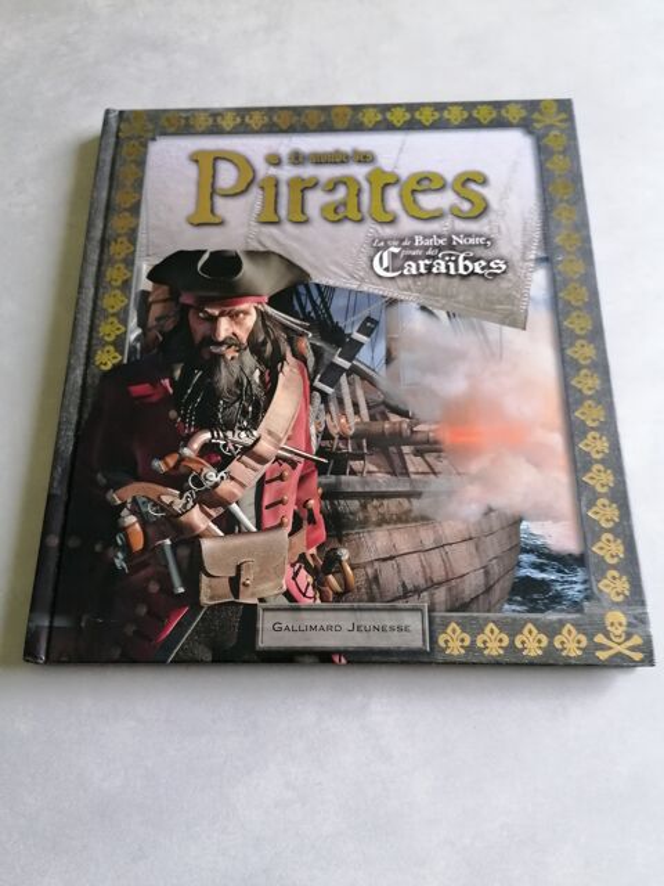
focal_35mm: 27
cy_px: 443
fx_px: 691
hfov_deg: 51.4
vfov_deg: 65.3
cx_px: 332
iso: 250
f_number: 1.8
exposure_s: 1/33.3
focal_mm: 4.75
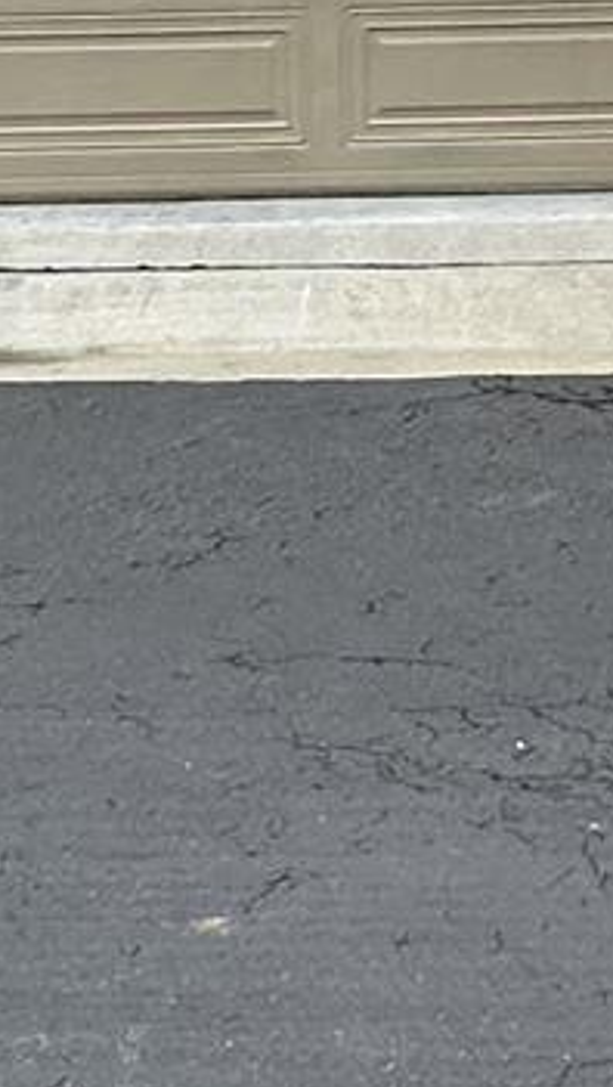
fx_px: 2883
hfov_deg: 12.0
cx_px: 632
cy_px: -898
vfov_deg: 17.2
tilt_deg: +10.0
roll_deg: +1.7
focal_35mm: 100
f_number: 2.2
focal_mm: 2.22
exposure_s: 1/1319
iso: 40
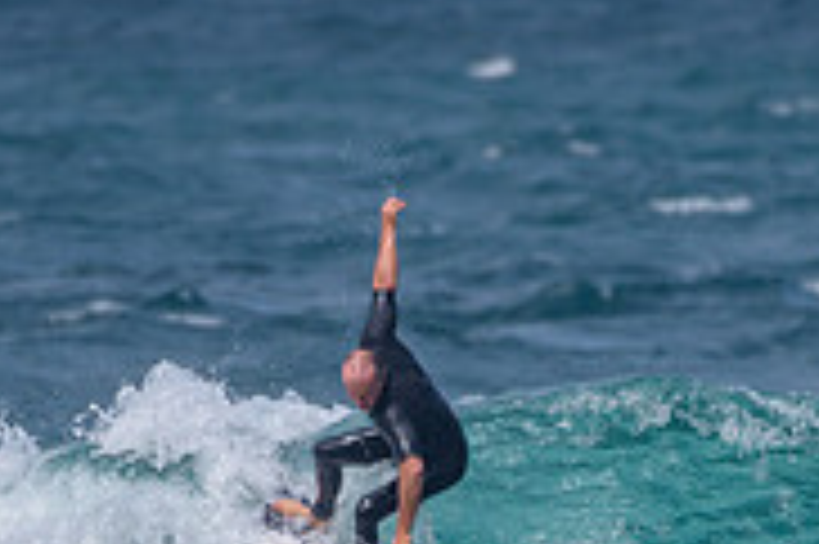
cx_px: 458
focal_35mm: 1960
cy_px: 488
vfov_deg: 0.7
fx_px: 44549
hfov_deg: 1.1
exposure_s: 1/2000
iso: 80
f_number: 5.6
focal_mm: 500
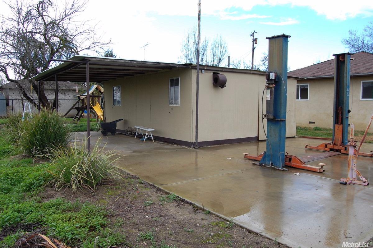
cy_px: 124
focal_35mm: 27
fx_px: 280
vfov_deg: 47.9
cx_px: 186
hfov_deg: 67.4
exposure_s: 1/160
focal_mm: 18
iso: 200
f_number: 6.3
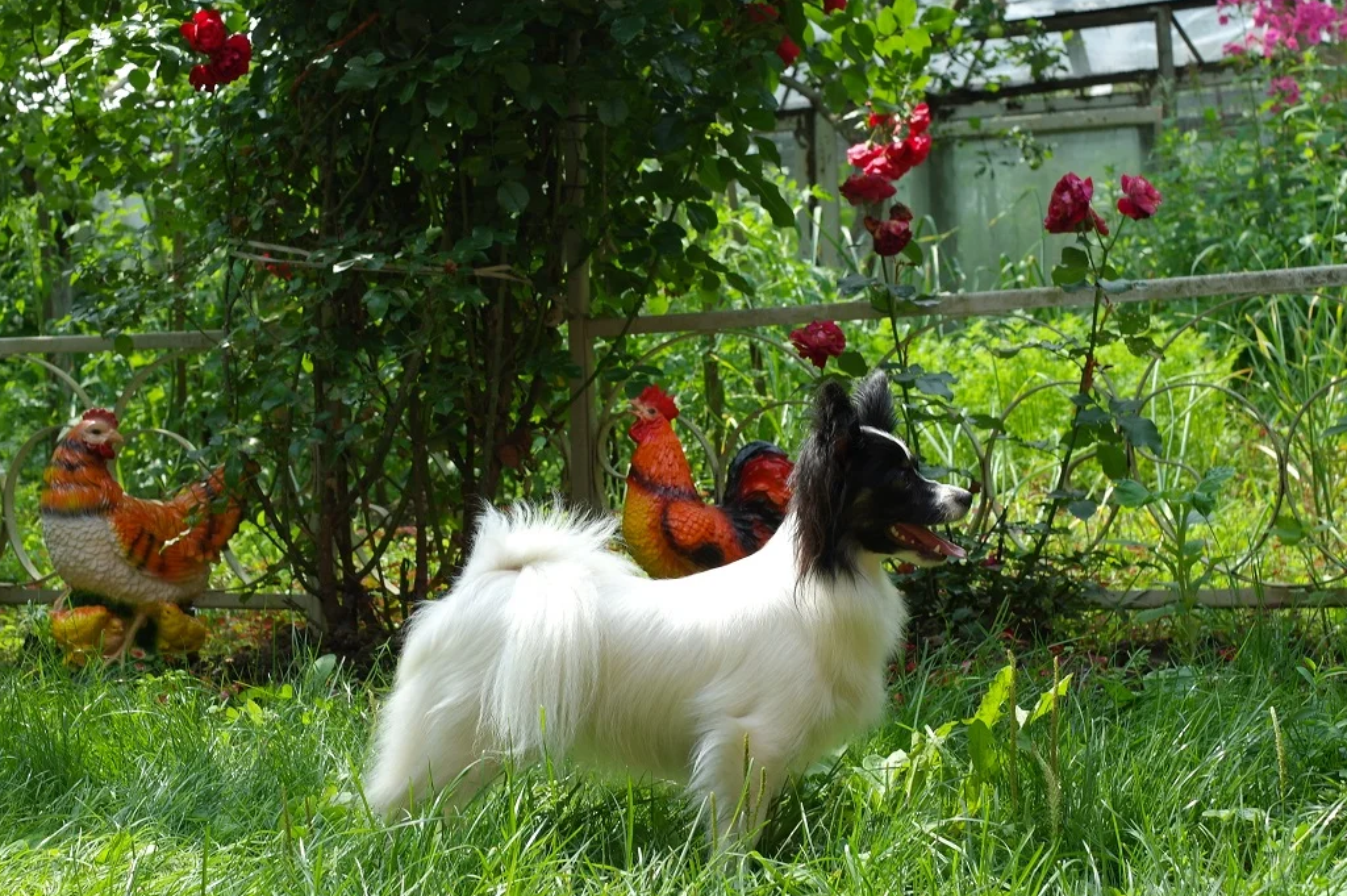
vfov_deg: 25.0
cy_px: 418
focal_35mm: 54
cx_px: 612
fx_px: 2019
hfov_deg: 36.9
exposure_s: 1/125
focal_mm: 30
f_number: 6.7
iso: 100
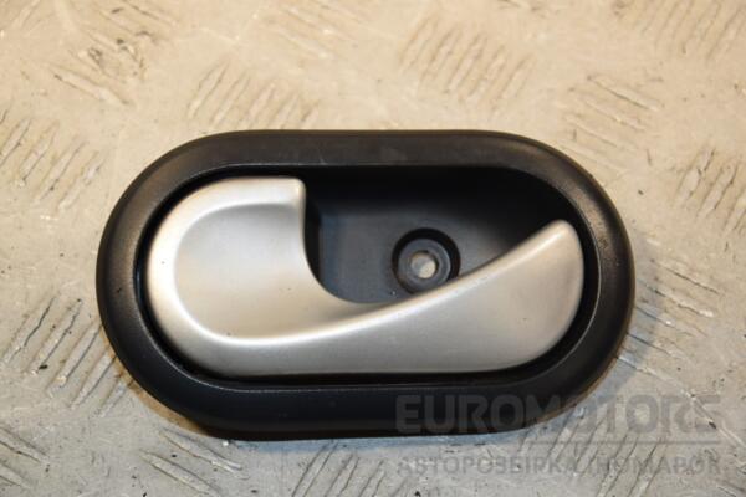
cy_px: 248
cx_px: 373
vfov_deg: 11.4
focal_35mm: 120
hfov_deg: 17.1
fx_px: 2486
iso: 800
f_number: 7.1
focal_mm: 80
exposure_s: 1/200
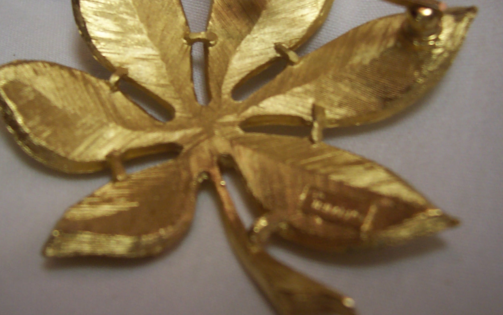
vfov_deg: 25.2
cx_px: 235
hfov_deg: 39.5
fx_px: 699
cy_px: 104
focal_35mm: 51
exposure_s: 1/60
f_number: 2.8
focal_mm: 5.6
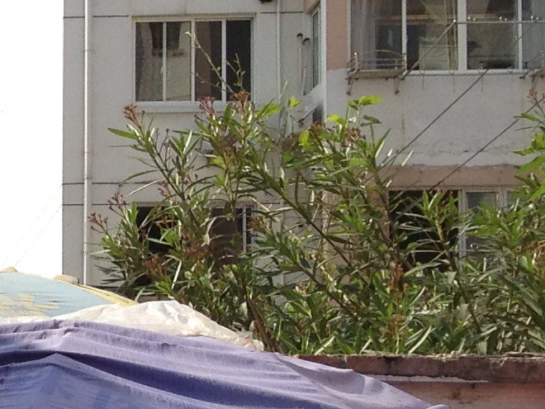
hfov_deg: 10.2
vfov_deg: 8.5
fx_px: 2724
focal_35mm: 173
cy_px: 432
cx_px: -672
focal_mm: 4.28
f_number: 2.4
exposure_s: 1/935
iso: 64
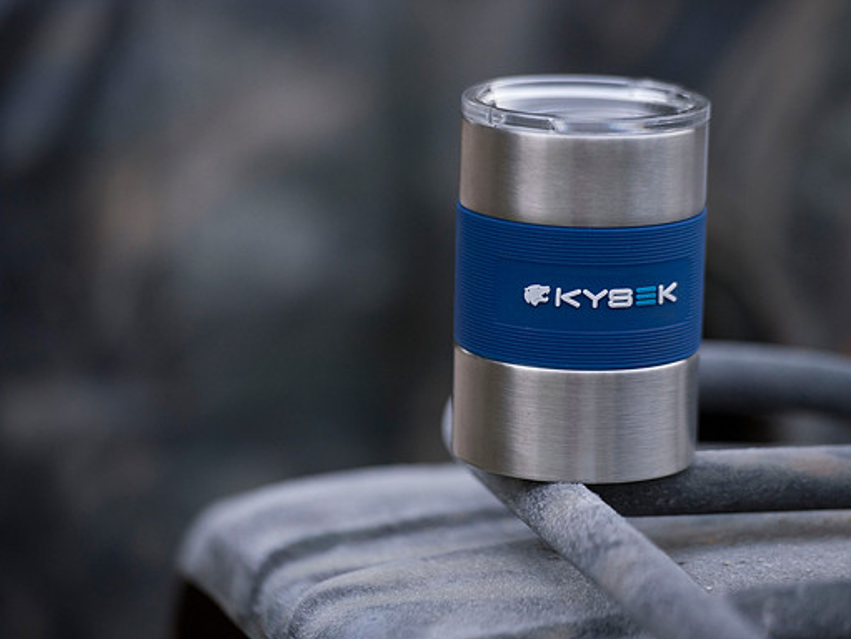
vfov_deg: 6.8
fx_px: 5363
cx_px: 451
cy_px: 320
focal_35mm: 218
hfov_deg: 9.1
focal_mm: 200
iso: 2500
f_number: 2.8
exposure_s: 1/200
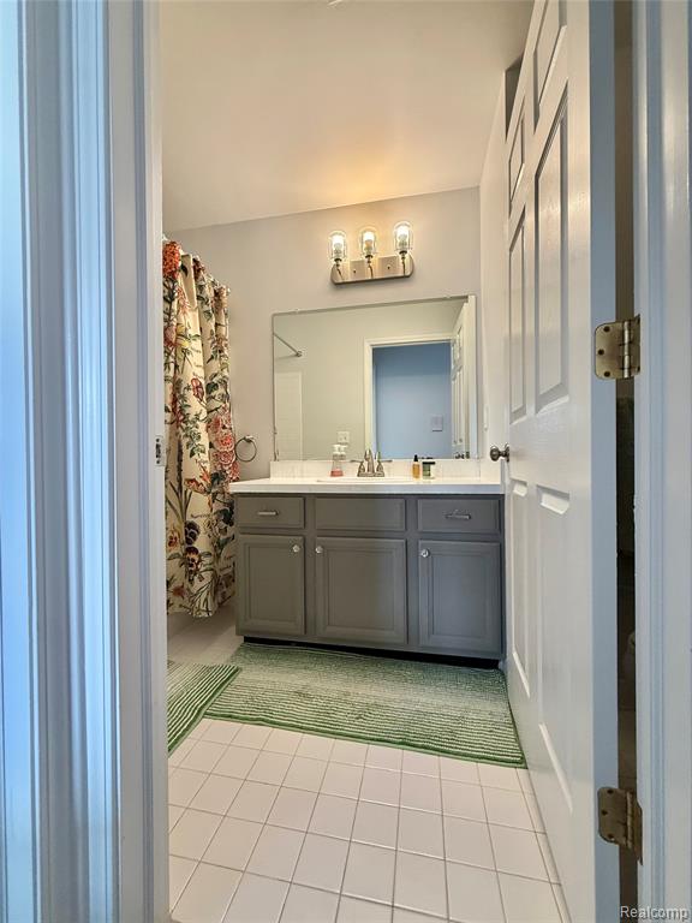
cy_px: 462
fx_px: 373
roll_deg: -0.5
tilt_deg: +0.8
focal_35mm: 14
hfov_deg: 85.7
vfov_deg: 102.1
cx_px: 346
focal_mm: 2.22
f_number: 2.2
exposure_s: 1/60
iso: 250
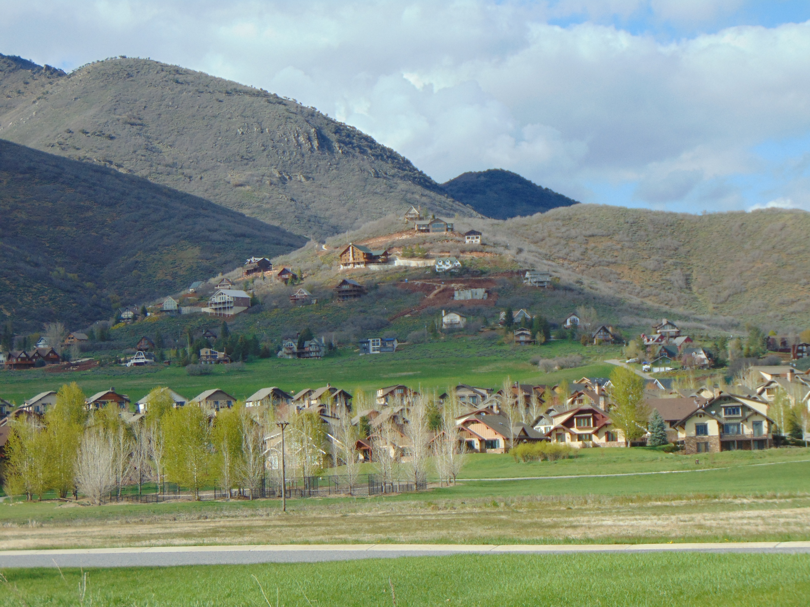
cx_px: 405
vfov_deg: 13.7
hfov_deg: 18.2
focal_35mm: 108
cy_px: 304
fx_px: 2527
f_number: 3.9
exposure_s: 1/800
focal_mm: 19.4
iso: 80
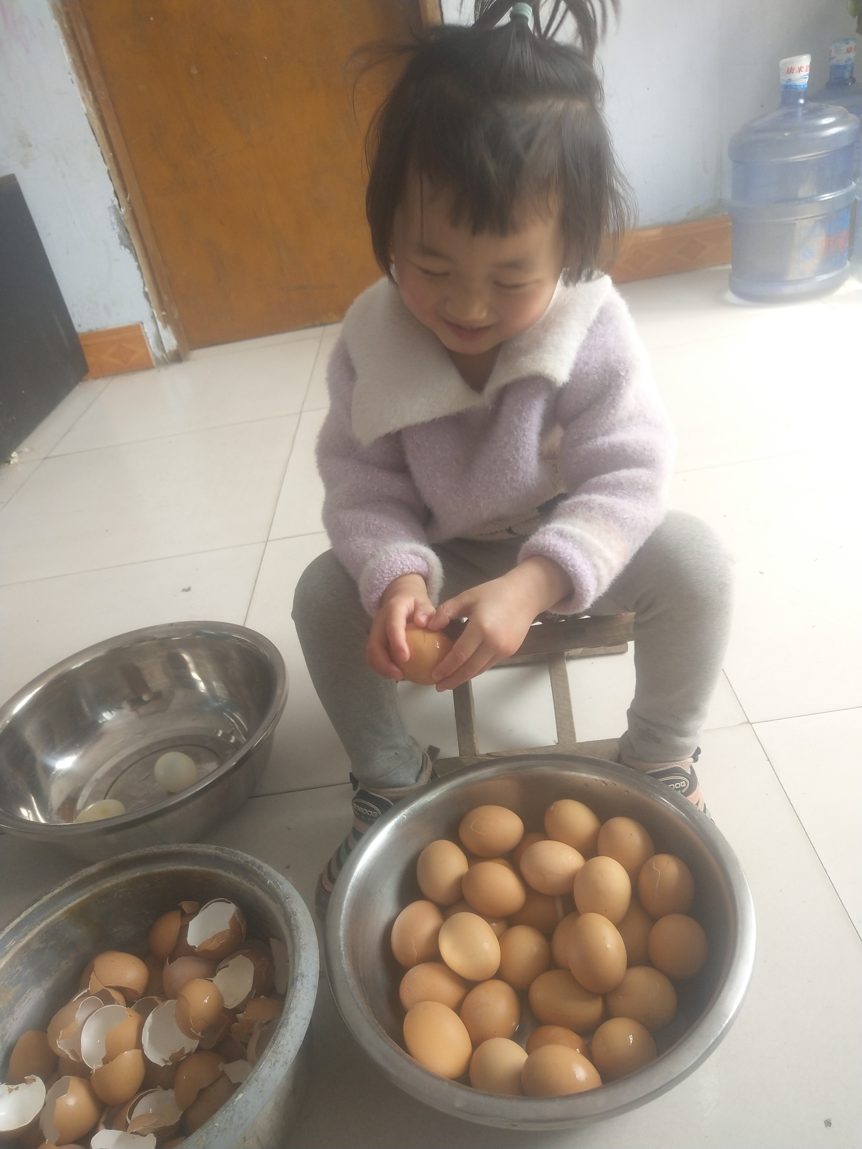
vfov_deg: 60.0
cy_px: 574
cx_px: 431
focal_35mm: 30
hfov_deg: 46.8
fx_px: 996
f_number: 1.8
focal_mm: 3.95
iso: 87
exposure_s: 1/126
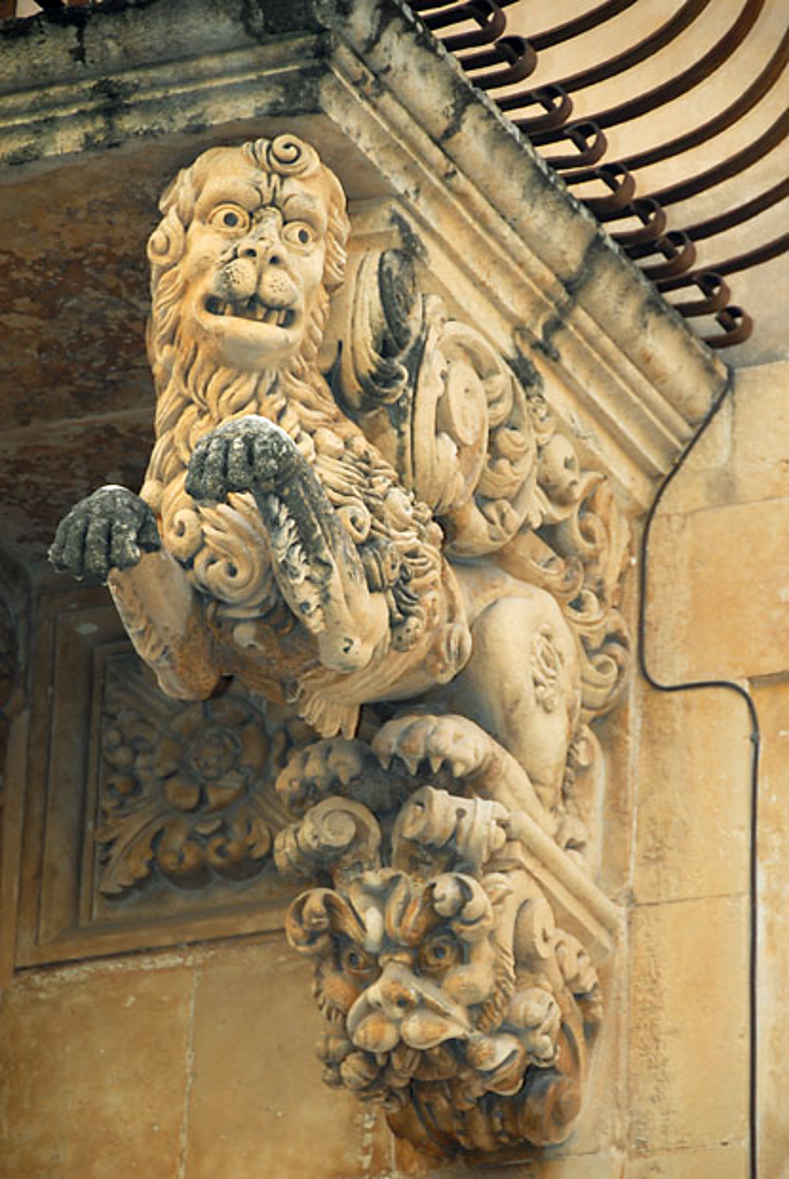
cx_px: 394
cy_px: 590
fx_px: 6392
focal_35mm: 195
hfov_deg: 7.1
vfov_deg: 10.5
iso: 200
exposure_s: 1/40
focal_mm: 130
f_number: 5.6
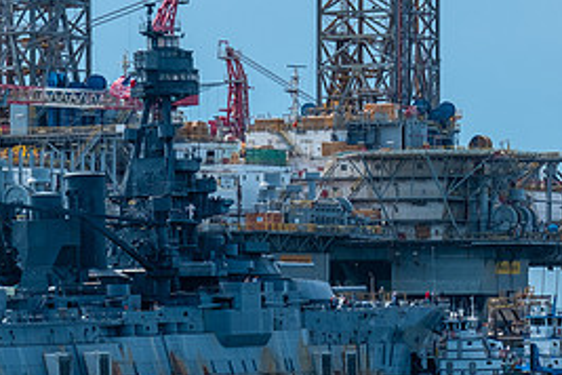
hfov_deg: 7.3
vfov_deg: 4.9
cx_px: 74
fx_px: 4371
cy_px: 149
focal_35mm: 280
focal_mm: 86
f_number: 5
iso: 200
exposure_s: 1/1250
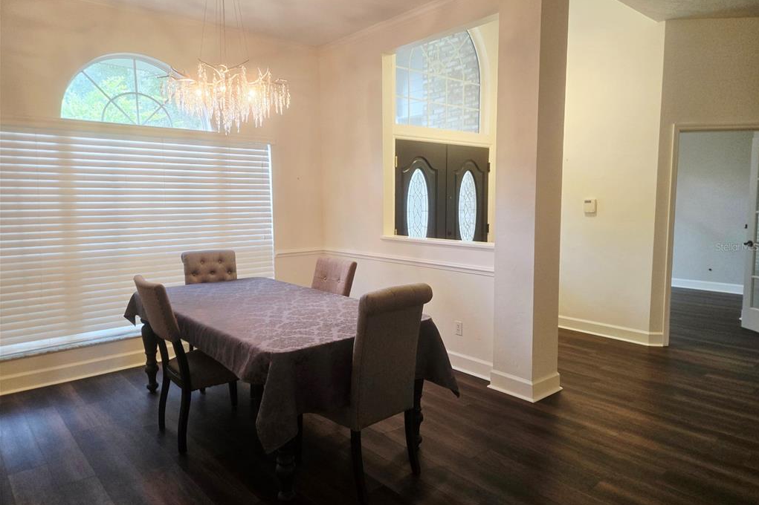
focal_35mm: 24
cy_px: 247
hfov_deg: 73.8
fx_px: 506
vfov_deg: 53.1
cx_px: 380
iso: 200
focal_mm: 5.4
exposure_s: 1/120
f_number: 1.8
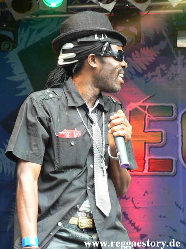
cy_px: 124
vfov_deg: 26.3
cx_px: 93
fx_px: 530
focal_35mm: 74
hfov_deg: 19.9
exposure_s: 1/30
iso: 150
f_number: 3.2
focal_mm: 12.6
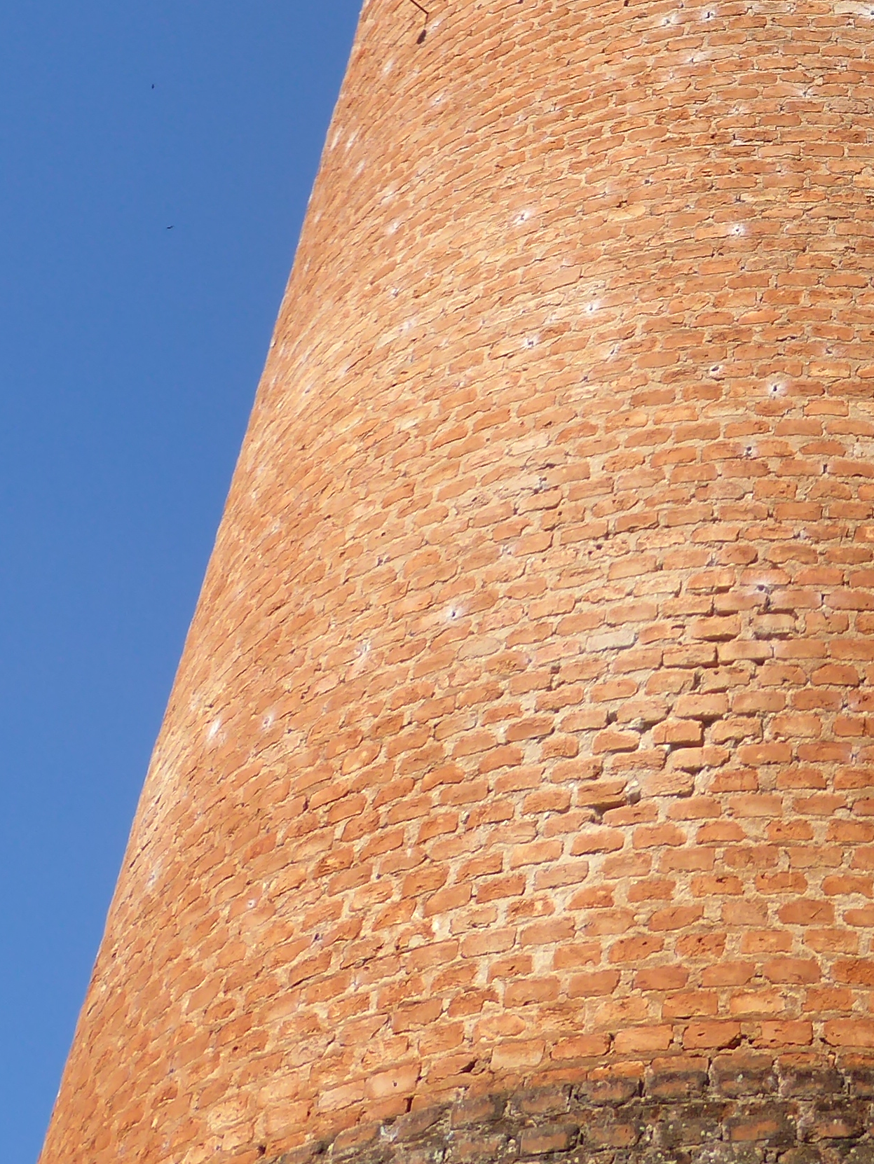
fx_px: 2592
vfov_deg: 24.3
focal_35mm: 77
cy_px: 20
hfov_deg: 18.6
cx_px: 887
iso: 80
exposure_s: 1/640
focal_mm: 5.4
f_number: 3.5
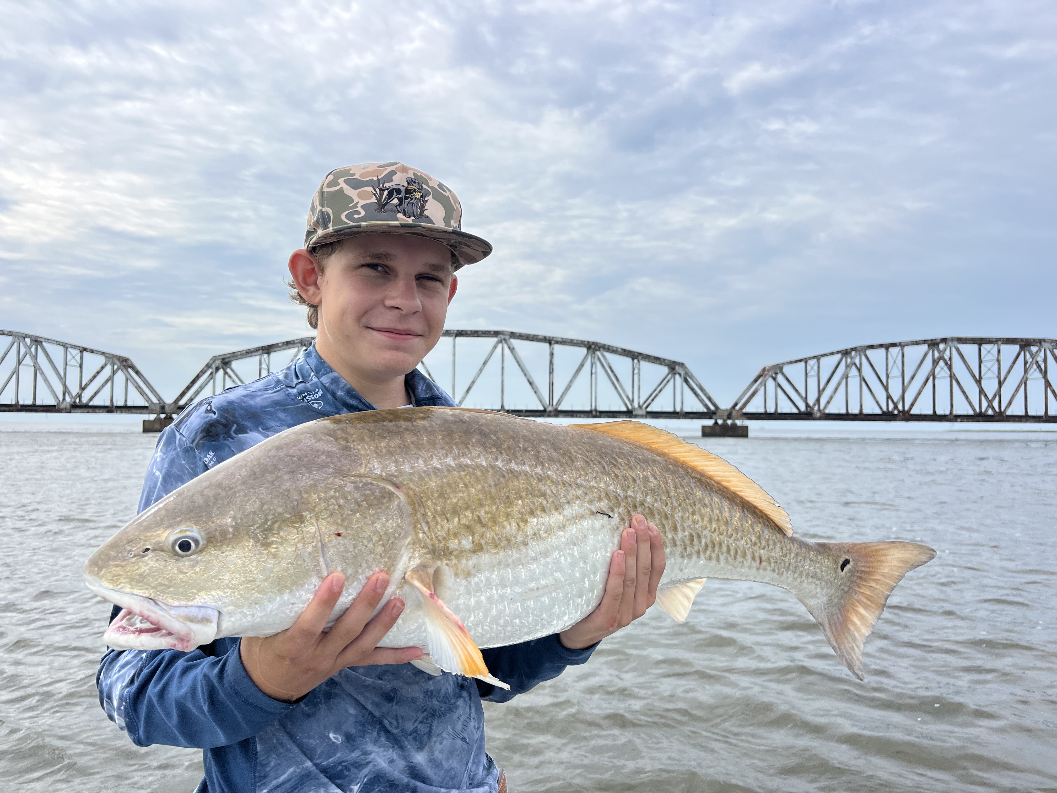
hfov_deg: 67.3
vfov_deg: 53.1
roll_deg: +0.9
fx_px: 794
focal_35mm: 26
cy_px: 396
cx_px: 528
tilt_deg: +2.8
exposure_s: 1/4016
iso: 50
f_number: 1.6
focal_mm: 5.1
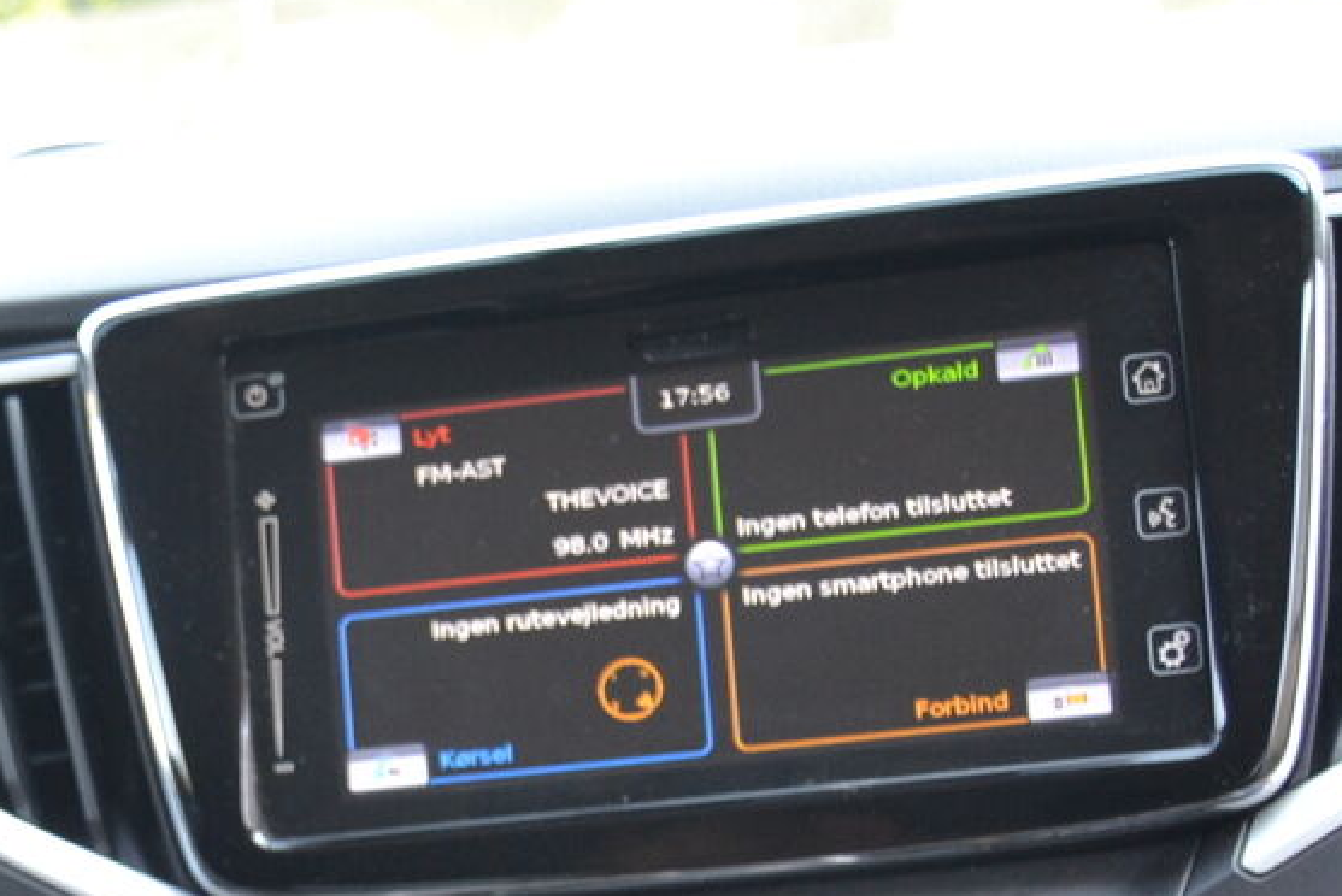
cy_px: 1392
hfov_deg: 20.6
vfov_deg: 13.7
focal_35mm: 93
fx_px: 3468
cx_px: -243
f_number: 3.5
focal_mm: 18
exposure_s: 1/60
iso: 400
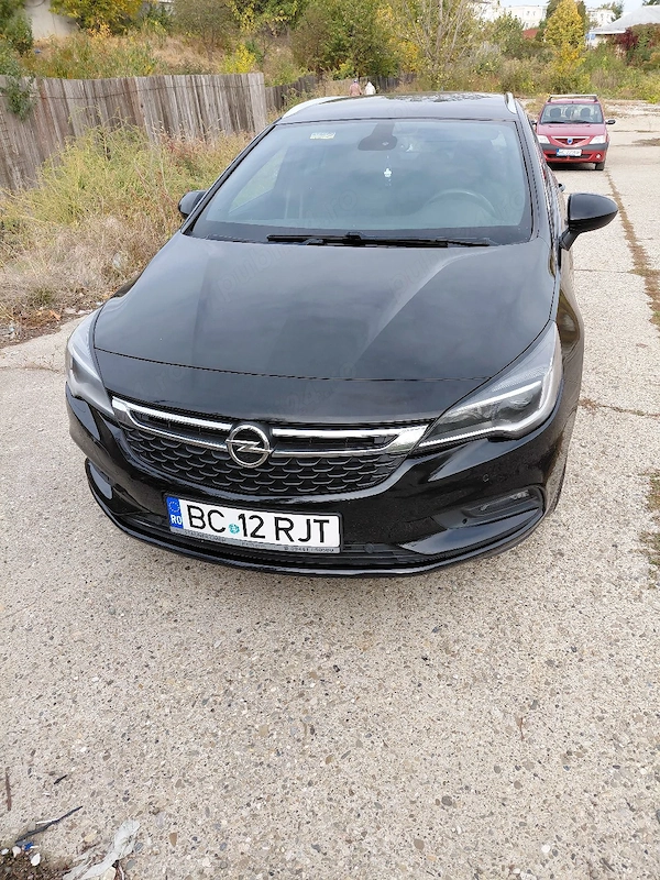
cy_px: 440
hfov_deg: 54.9
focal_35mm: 25
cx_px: 330
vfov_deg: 69.4
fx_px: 636
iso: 50
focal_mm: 4.69
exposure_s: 1/769
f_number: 1.8
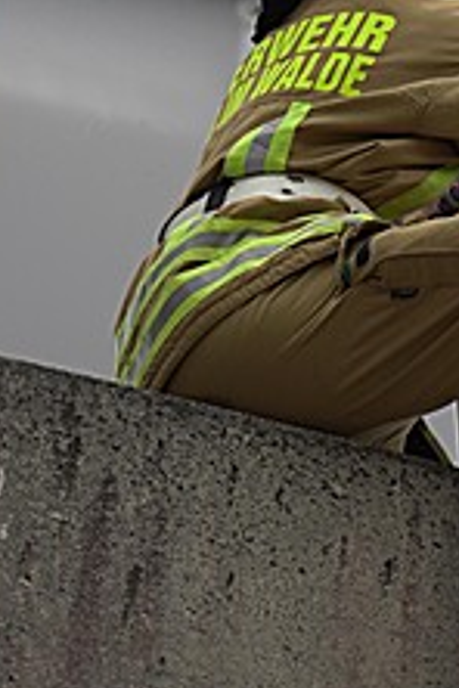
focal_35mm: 555
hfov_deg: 2.5
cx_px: 405
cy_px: 102
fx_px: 10614
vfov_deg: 3.7
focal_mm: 200
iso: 500
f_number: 5.6
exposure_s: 1/1000
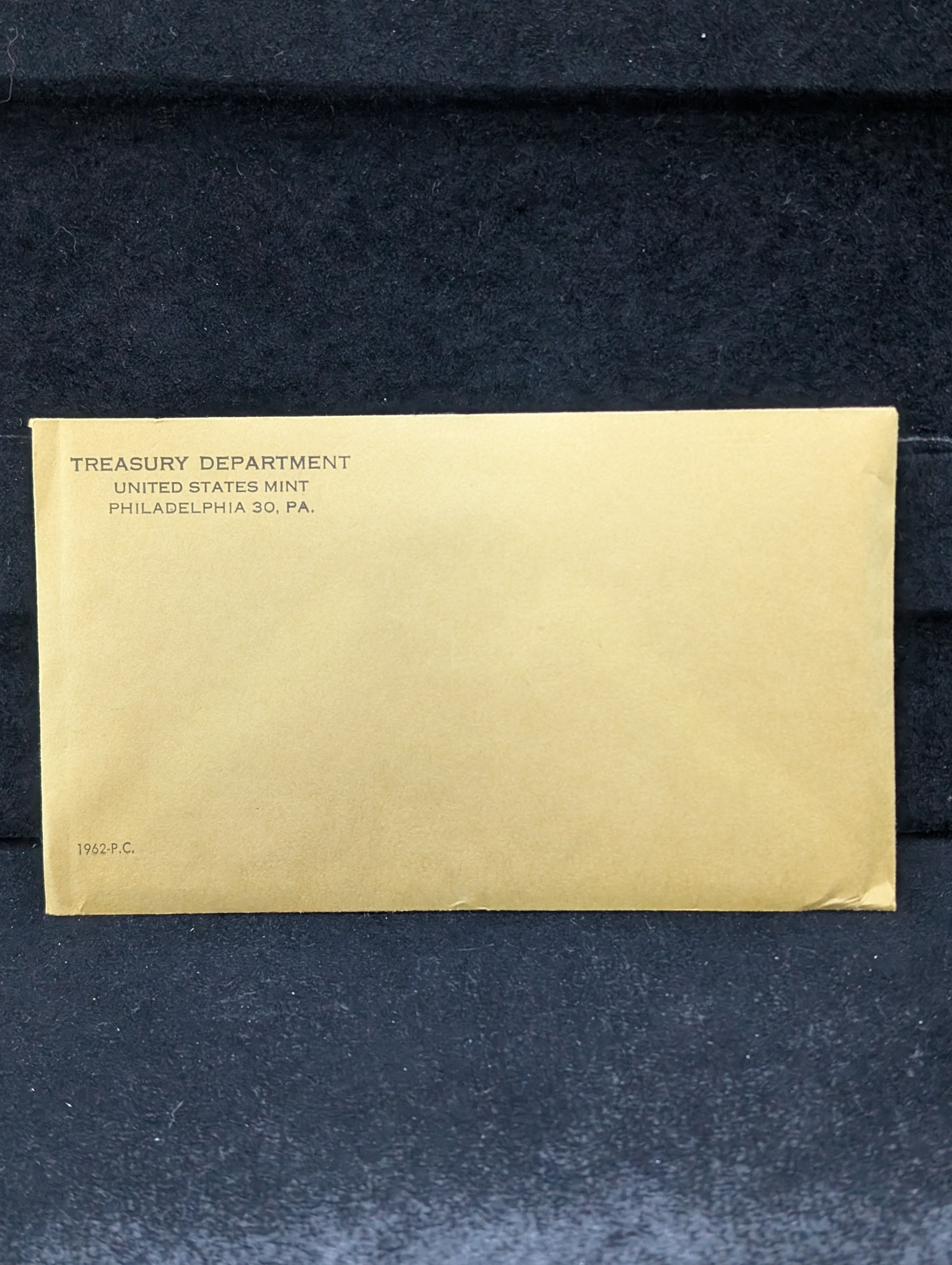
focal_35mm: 49
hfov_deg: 29.7
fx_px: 1792
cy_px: 632
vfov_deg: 38.9
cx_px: 476
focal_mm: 6.9
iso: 869
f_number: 1.68
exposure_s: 1/120
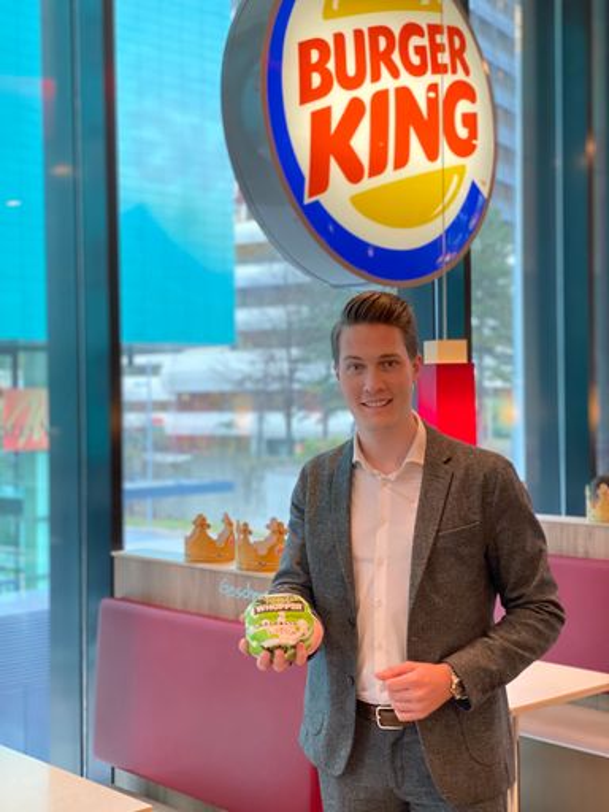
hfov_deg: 28.0
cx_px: 304
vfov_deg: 36.8
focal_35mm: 52
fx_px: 1220
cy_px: 406
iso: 160
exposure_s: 1/100
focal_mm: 6
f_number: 2
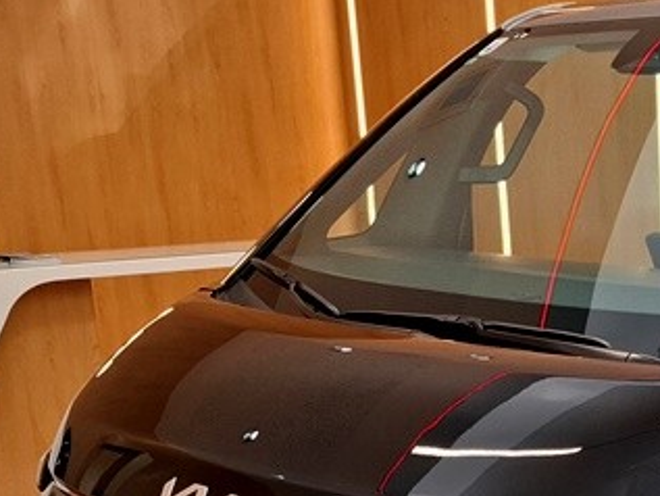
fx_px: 1411
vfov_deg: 19.2
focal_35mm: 74
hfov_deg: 23.6
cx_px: 833
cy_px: 526
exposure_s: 1/100
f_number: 1.8
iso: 50
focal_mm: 5.54
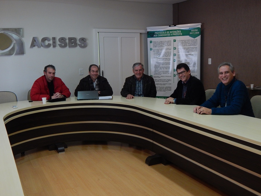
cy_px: 98
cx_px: 130
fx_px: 287
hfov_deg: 49.0
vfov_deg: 37.7
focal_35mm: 38
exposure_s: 1/30
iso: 360
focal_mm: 6.8
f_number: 3.4
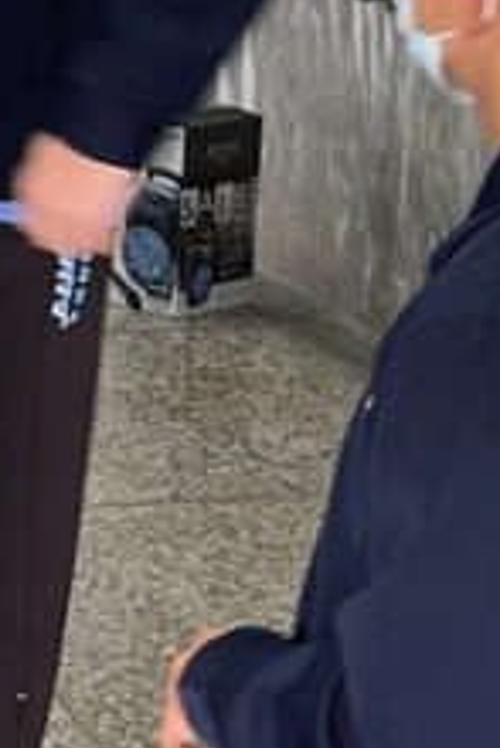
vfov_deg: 16.2
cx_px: -446
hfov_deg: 10.2
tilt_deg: -13.1
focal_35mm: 126
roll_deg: +1.8
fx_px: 2621
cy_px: 286
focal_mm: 5.1
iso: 160
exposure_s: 1/60
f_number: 1.6
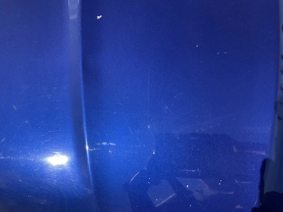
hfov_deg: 61.7
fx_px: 237
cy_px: 106
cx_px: 142
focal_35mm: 29
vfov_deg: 48.2
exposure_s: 1/792
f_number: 1.8
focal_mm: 3
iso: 25
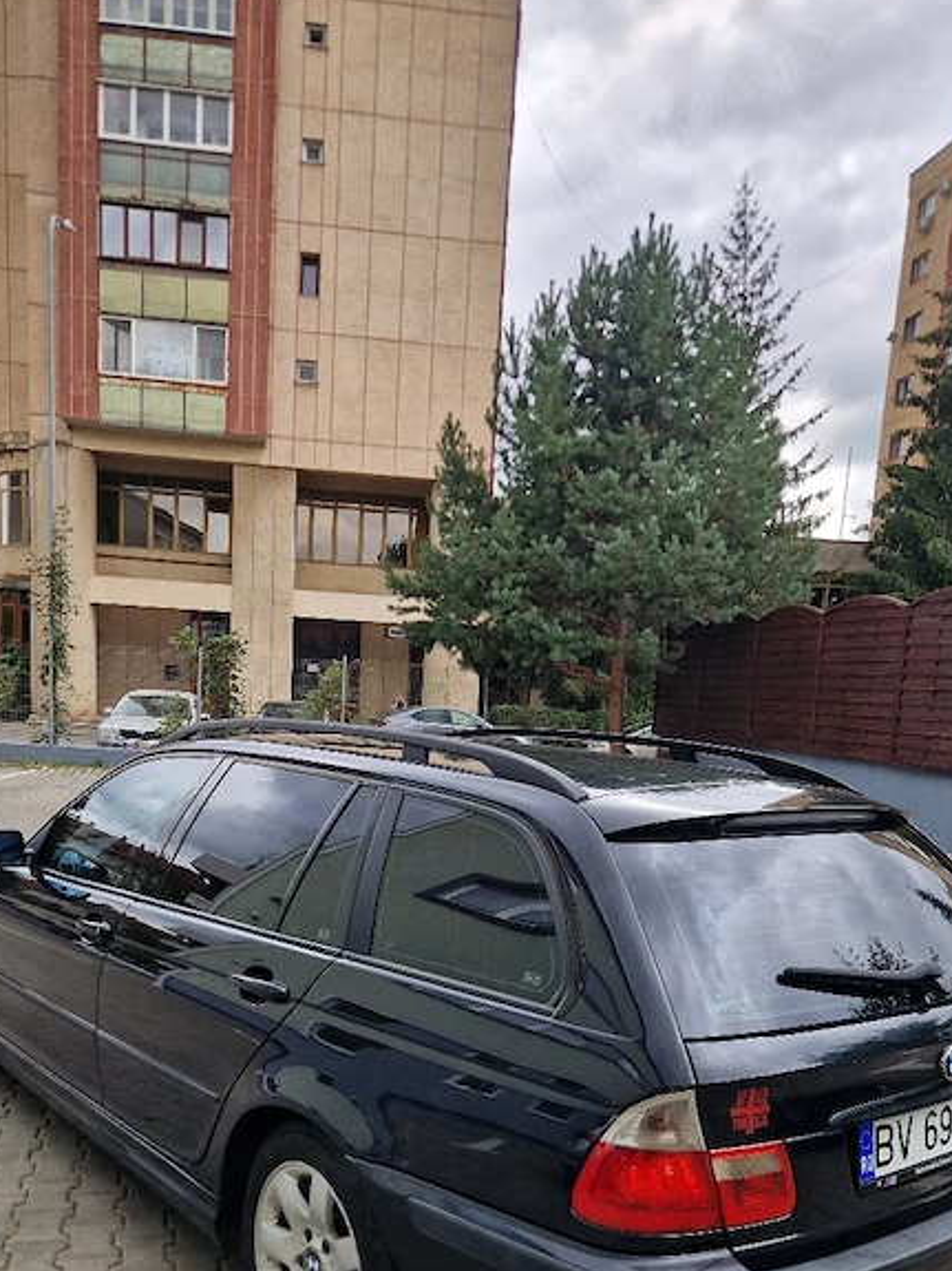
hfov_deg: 44.1
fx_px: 1174
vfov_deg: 55.4
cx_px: 435
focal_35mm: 32
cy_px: 871
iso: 50
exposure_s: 1/588
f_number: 1.8
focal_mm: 5.4
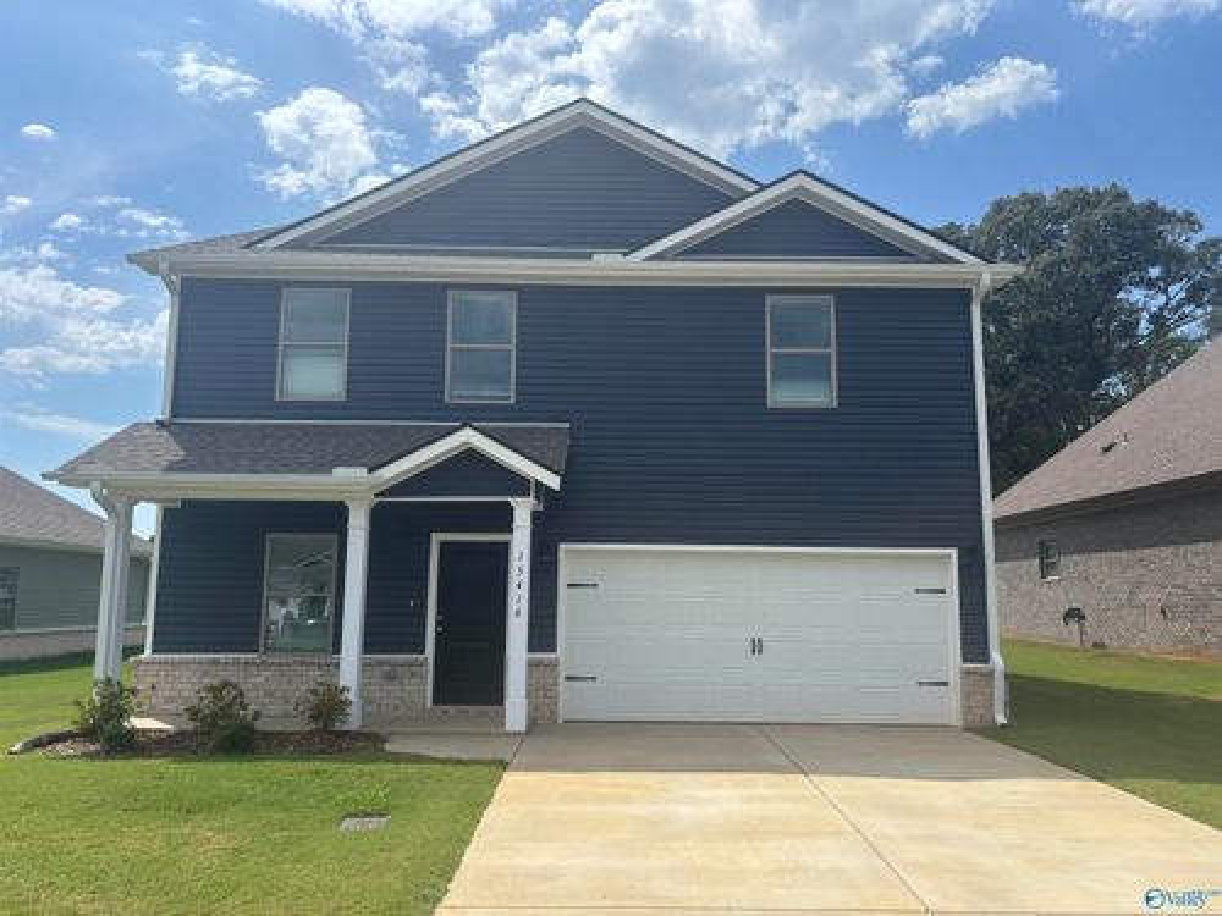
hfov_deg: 67.3
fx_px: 918
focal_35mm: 26
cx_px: 611
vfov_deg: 53.1
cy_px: 458
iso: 50
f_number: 1.6
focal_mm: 5.96
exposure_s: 1/3937
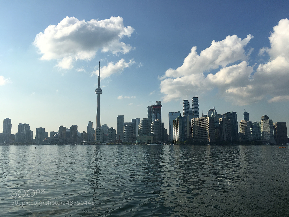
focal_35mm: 29
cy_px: 108
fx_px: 242
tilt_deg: +7.7
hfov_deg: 61.7
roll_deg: -0.4
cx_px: 144
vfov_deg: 48.2
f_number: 2.2
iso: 25
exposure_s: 1/3205
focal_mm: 4.15
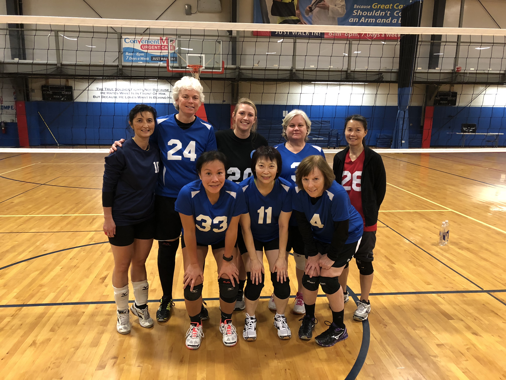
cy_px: 190
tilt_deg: -11.2
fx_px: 409
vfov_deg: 49.7
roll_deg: +0.4
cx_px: 253
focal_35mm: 28
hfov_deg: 63.4
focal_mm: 3.99
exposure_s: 1/15
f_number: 1.8
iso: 80
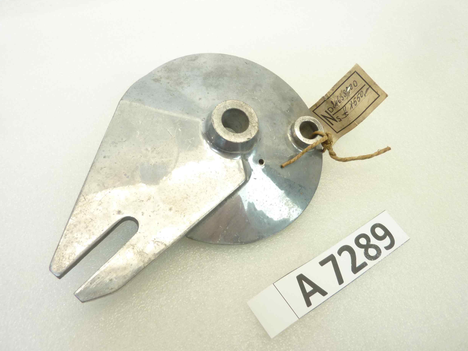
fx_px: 351
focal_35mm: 26
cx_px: 242
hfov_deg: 67.3
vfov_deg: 53.0
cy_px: 171
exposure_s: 1/25
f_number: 3.3
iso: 80
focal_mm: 4.1
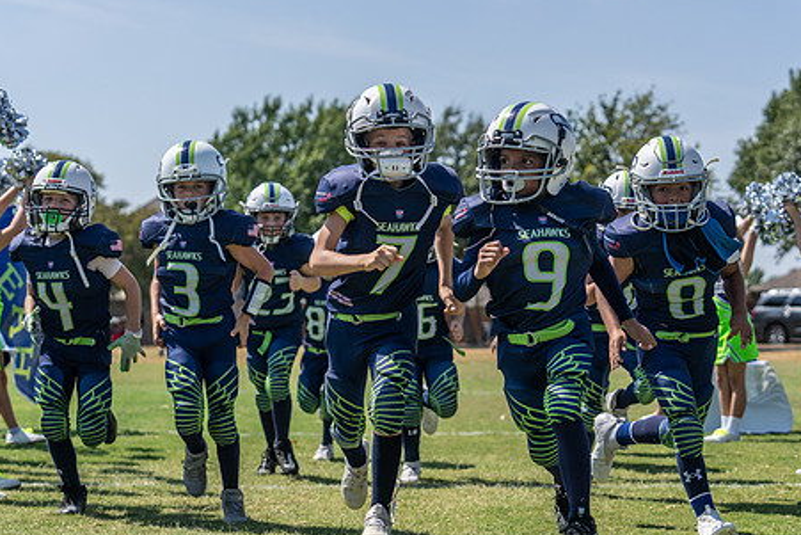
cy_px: 307
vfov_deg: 15.2
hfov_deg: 22.6
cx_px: 396
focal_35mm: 90
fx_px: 2003
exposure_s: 1/1250
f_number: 4
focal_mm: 70
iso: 100
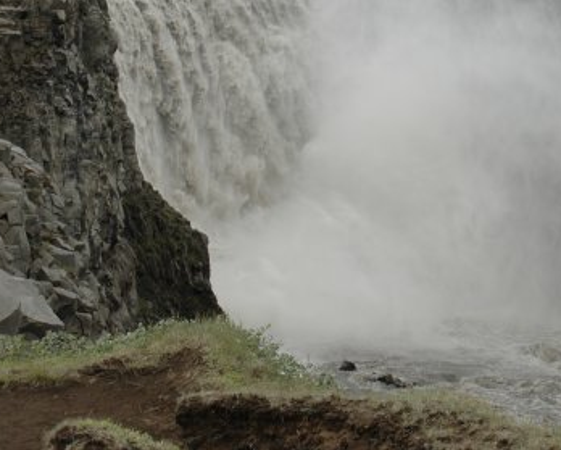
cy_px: 142
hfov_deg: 19.2
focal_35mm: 99
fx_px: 1645
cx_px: 452
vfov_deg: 15.5
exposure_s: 1/125
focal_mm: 34
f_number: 11
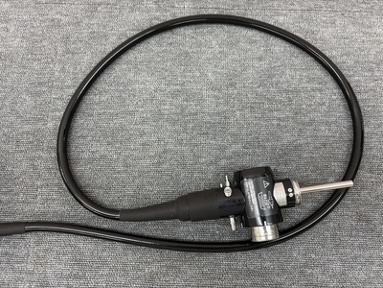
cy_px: 144
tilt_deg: -77.9
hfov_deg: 67.3
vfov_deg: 53.1
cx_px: 192
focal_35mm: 26
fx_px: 288
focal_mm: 5.96
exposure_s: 1/120
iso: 125
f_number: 1.6
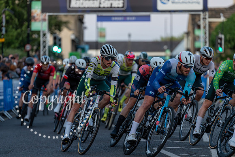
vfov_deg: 7.4
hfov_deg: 11.1
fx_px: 1208
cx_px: 118
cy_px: 78
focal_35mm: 185
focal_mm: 185
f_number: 3.2
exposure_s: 1/640
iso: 1000
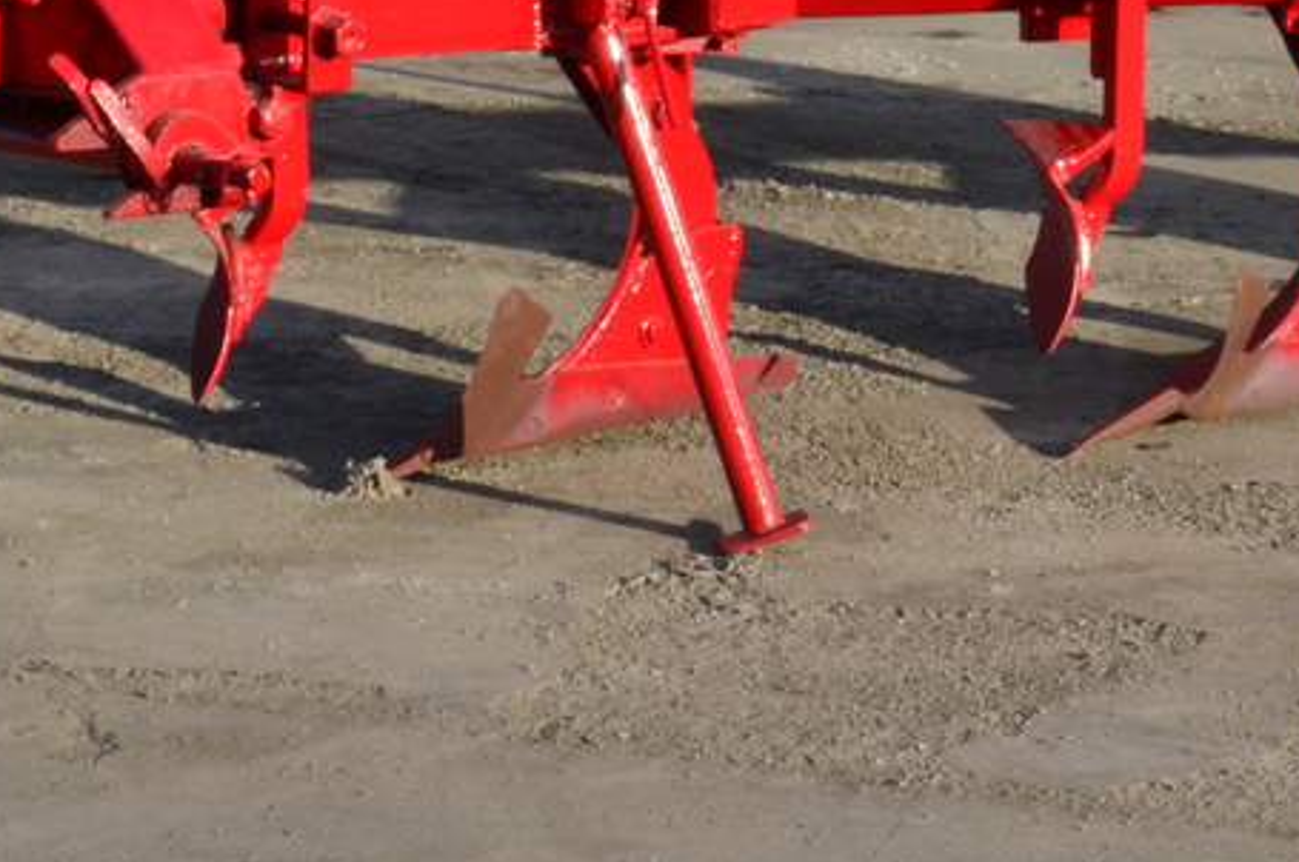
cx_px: 1288
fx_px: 4864
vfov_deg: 10.0
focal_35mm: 135
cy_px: -177
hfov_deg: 15.0
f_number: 29
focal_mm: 32
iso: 125
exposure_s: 1/20
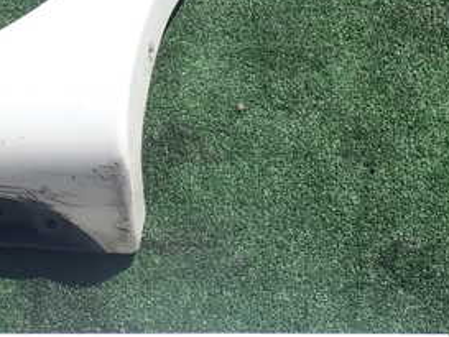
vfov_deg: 22.2
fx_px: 856
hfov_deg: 29.4
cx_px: 202
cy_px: 217
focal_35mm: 66
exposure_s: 1/160
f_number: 9
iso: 100
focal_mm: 5.4
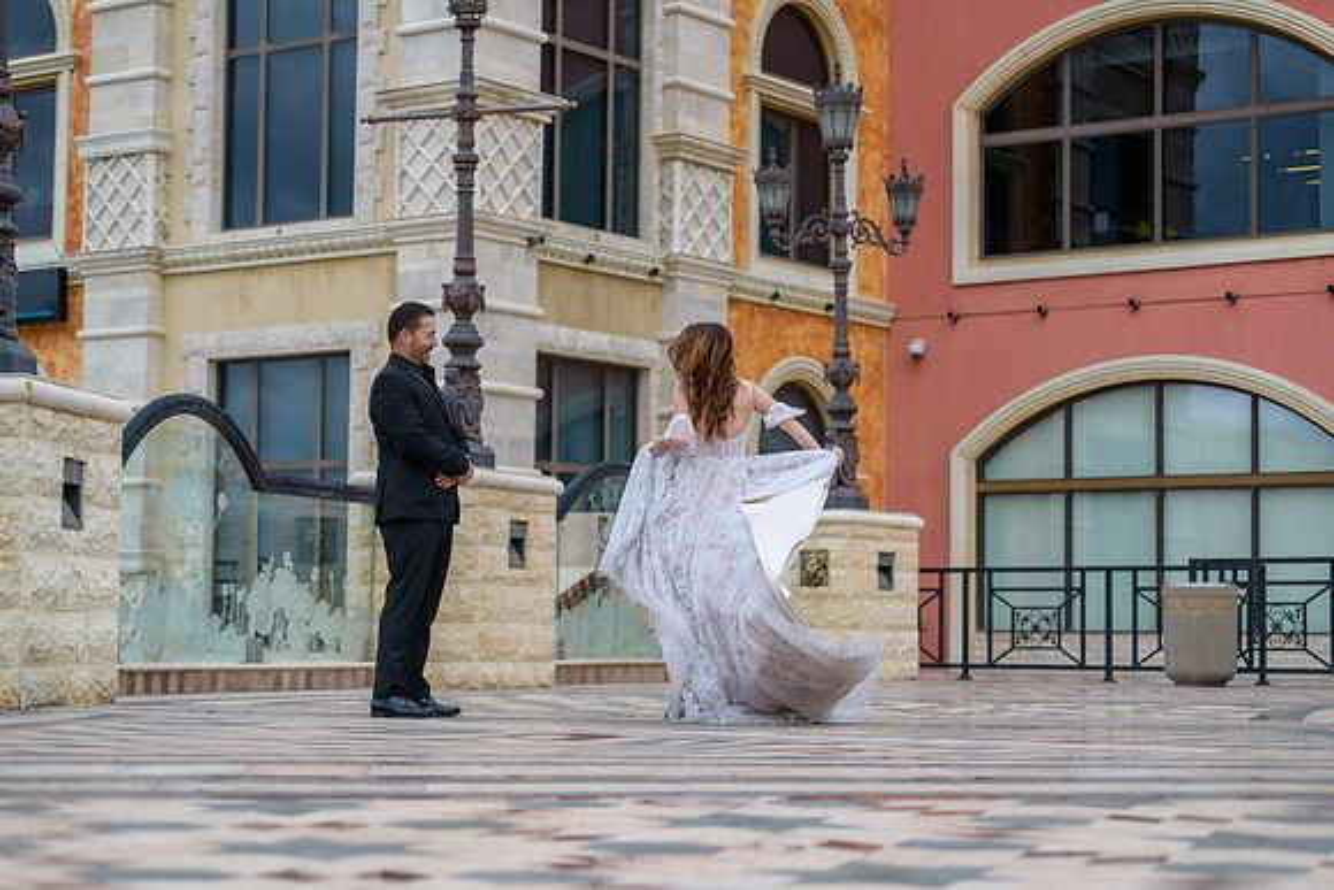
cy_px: 445
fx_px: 2594
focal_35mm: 70
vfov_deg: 19.5
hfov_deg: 28.8
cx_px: 667
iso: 400
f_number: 2.8
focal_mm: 70
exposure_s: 1/3200
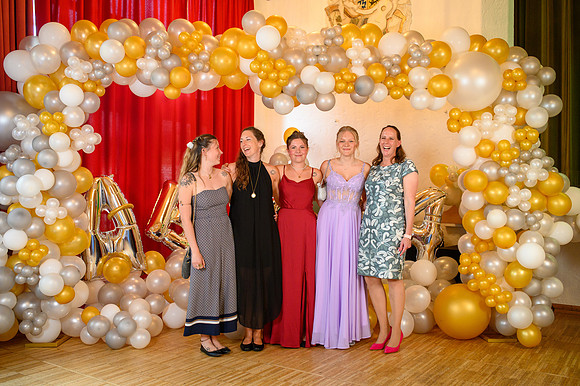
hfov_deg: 54.5
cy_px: 193
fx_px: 564
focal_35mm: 35
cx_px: 290
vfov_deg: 37.8
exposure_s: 1/100
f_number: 3.5
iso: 1250
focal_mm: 35
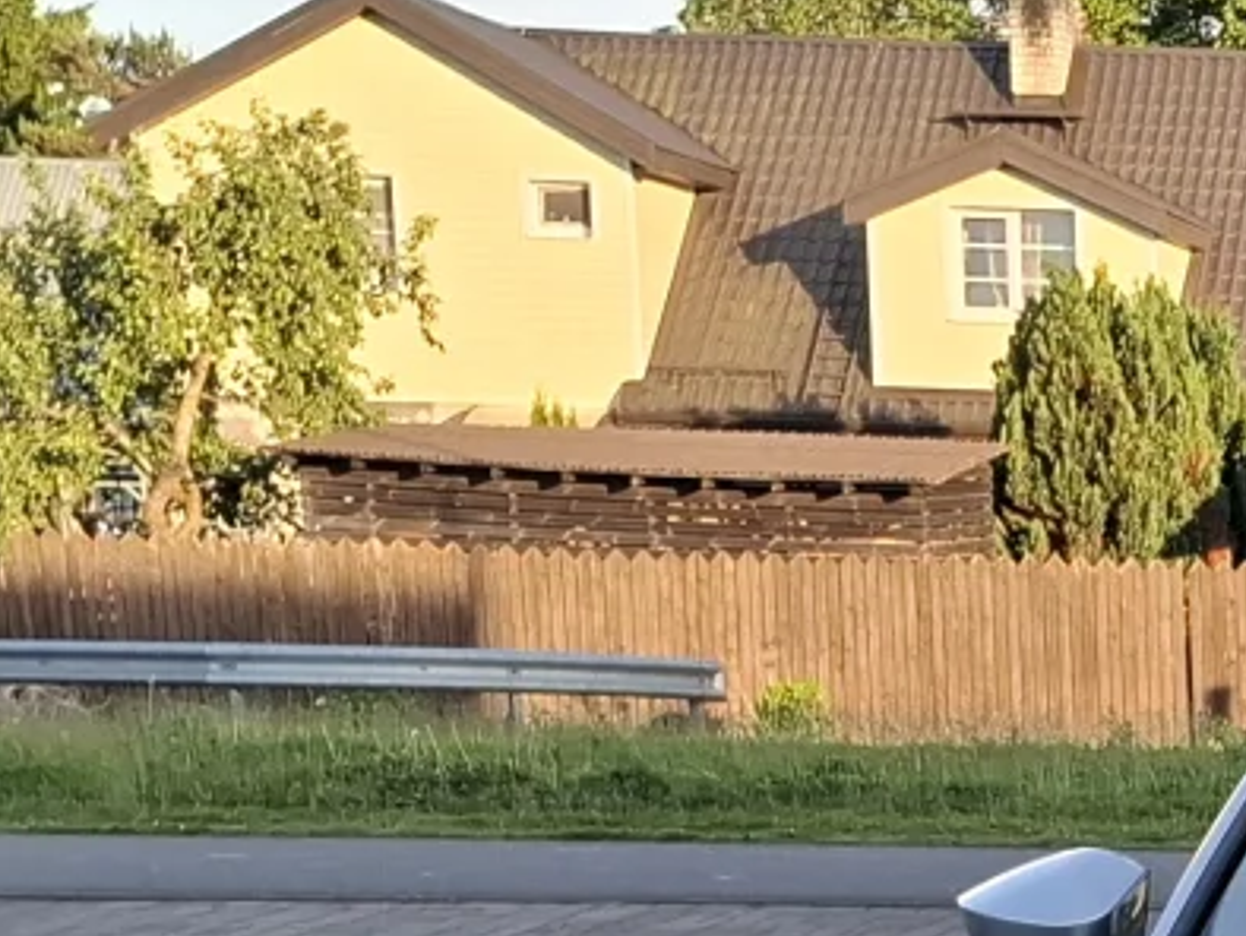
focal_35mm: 112
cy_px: 1660
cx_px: 1932
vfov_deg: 12.2
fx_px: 4034
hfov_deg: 15.9
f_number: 1.8
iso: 50
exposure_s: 1/415
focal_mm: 5.54
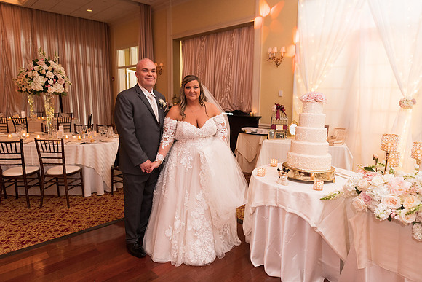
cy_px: 141
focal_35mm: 24
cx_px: 211
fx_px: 281
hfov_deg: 73.7
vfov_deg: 53.2
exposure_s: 1/100
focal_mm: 24
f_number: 2.8
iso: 1000
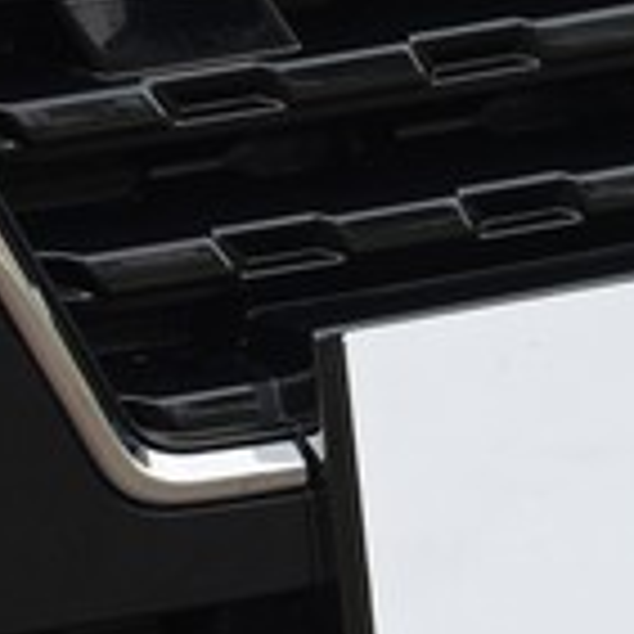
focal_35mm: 1348
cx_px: -526
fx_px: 27932
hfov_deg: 1.3
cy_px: 13
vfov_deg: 1.3
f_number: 5.6
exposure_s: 1/125
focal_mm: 140
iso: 250
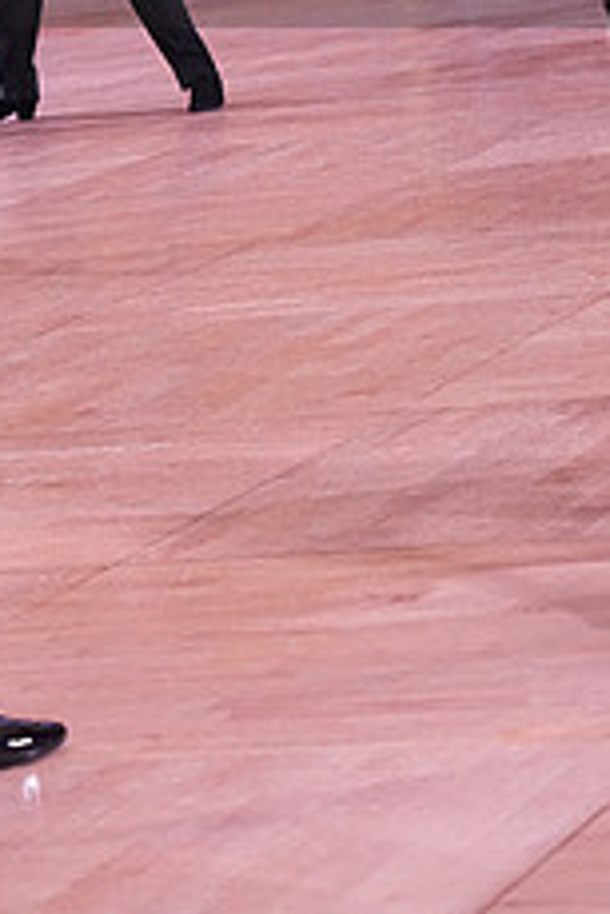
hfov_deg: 7.6
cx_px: 333
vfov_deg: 11.1
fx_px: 4618
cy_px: -104
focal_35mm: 182
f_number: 4.5
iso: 3200
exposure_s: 1/400
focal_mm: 72
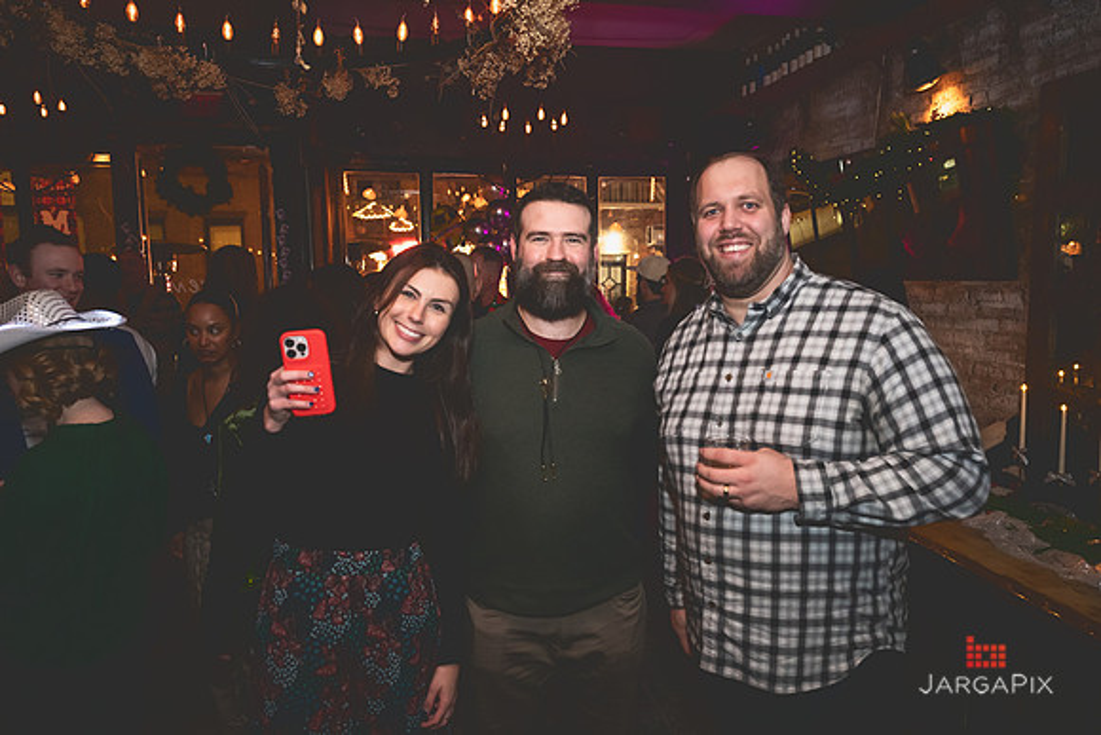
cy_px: 366
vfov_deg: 50.6
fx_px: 778
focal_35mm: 25
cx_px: 553
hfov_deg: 70.6
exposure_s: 1/125
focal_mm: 25
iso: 3200
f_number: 3.2
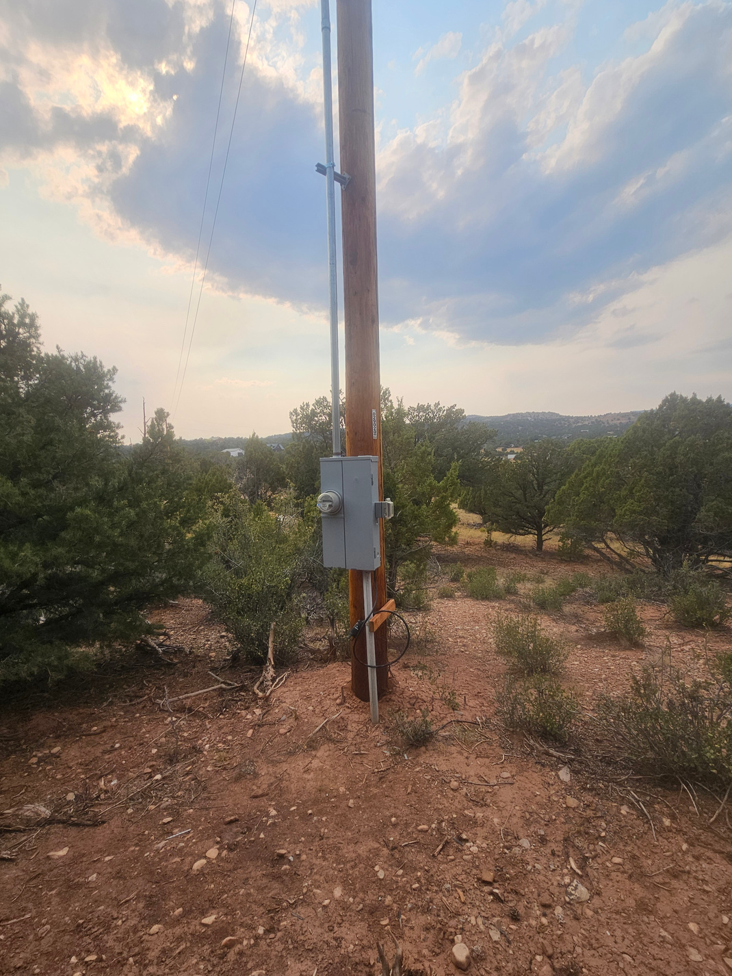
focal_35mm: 14
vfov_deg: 102.0
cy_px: 511
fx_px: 395
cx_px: 356
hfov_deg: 85.7
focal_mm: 2.2
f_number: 2.2
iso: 50
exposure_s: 1/2128
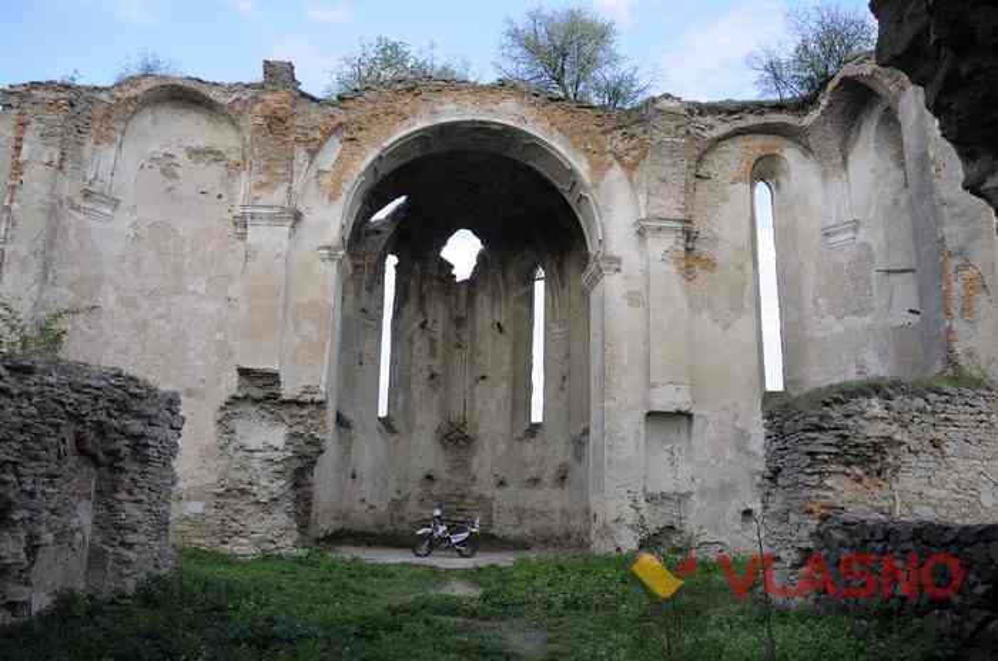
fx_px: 747
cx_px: 499
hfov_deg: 67.5
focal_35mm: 27
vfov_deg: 47.8
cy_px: 330
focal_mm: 18
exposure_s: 1/200
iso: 200
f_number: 7.1
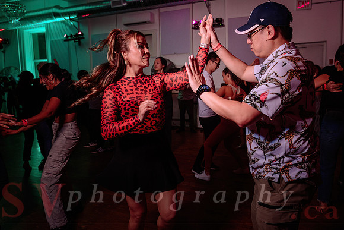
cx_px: 181
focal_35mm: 29
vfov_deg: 44.5
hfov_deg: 63.1
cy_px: 103
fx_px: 280
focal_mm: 26
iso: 800
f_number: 3.2
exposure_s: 1/100
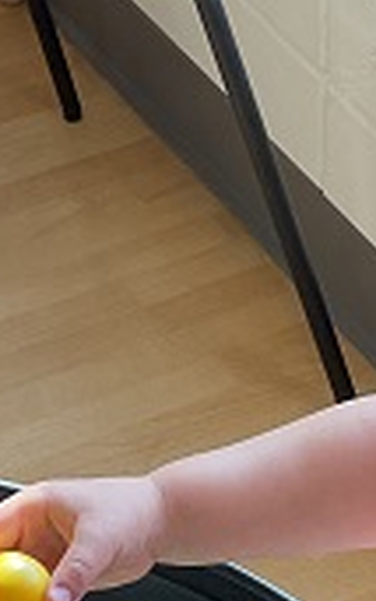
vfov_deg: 15.9
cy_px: 903
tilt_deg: -55.4
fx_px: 1966
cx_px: 341
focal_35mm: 120
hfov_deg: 10.9
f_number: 1.8
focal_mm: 3
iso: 40
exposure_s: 1/120
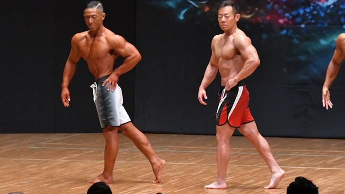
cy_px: 90
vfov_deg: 3.8
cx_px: 179
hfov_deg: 6.8
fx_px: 2891
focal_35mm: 316
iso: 8000
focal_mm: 190
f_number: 5.6
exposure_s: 1/400
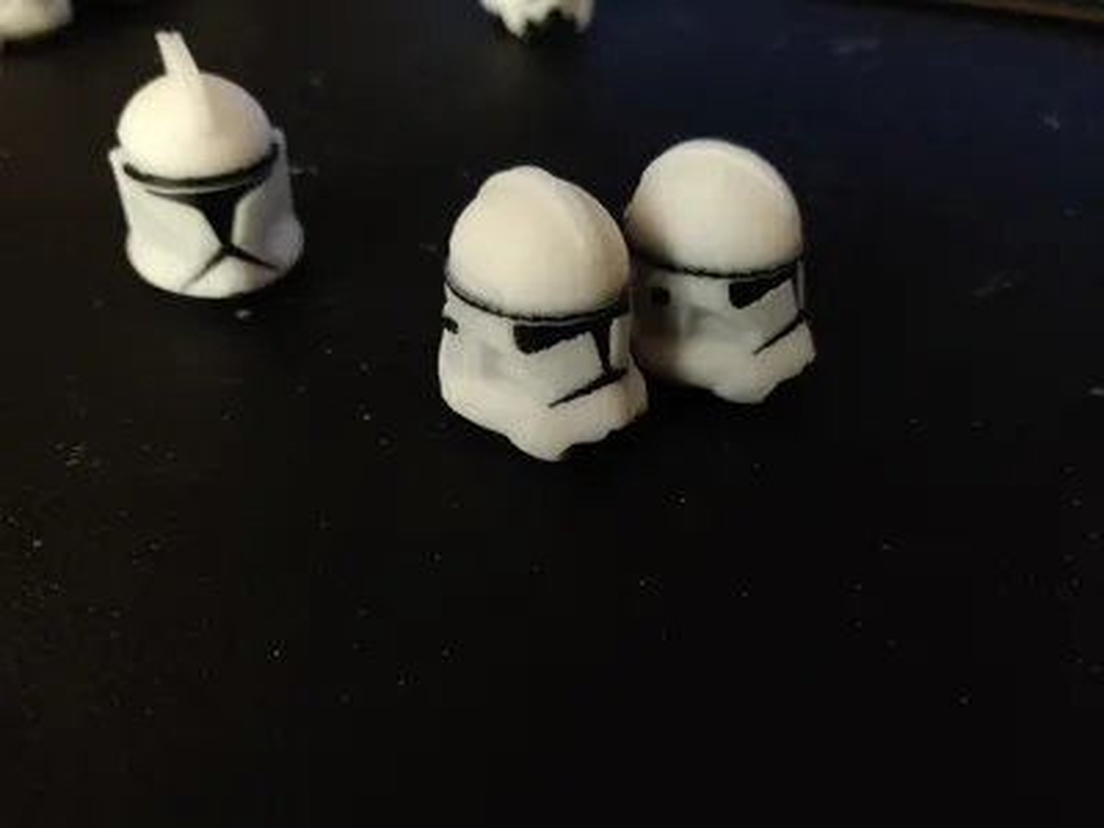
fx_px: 797
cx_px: 552
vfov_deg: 54.9
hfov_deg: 69.4
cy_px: 414
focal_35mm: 25
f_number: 1.7
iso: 2000
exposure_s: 1/50
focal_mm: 4.25
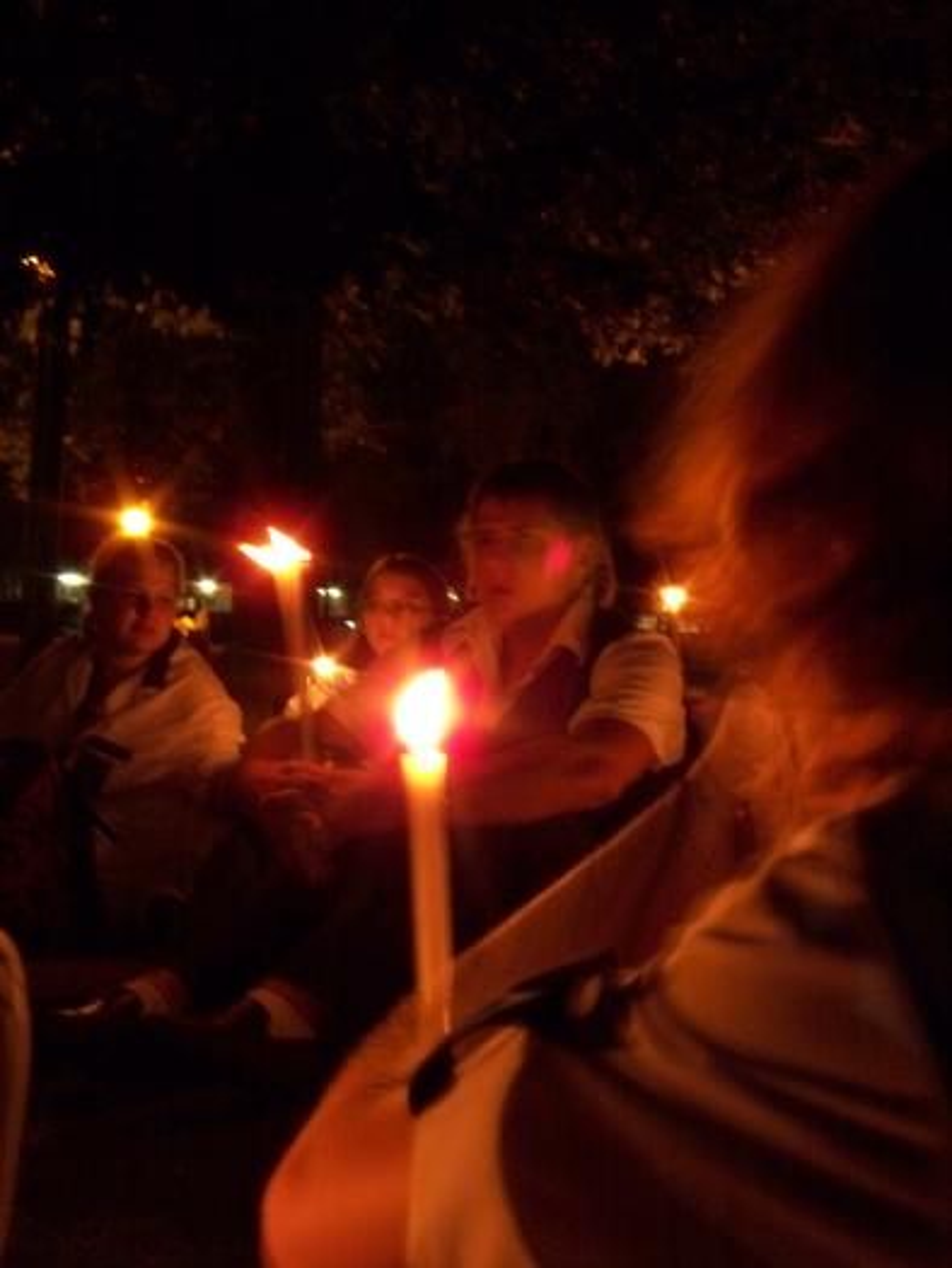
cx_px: 476
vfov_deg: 27.0
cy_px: 634
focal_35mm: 72
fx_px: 2639
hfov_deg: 20.4
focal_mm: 15.3
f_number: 4.8
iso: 400
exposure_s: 1/2
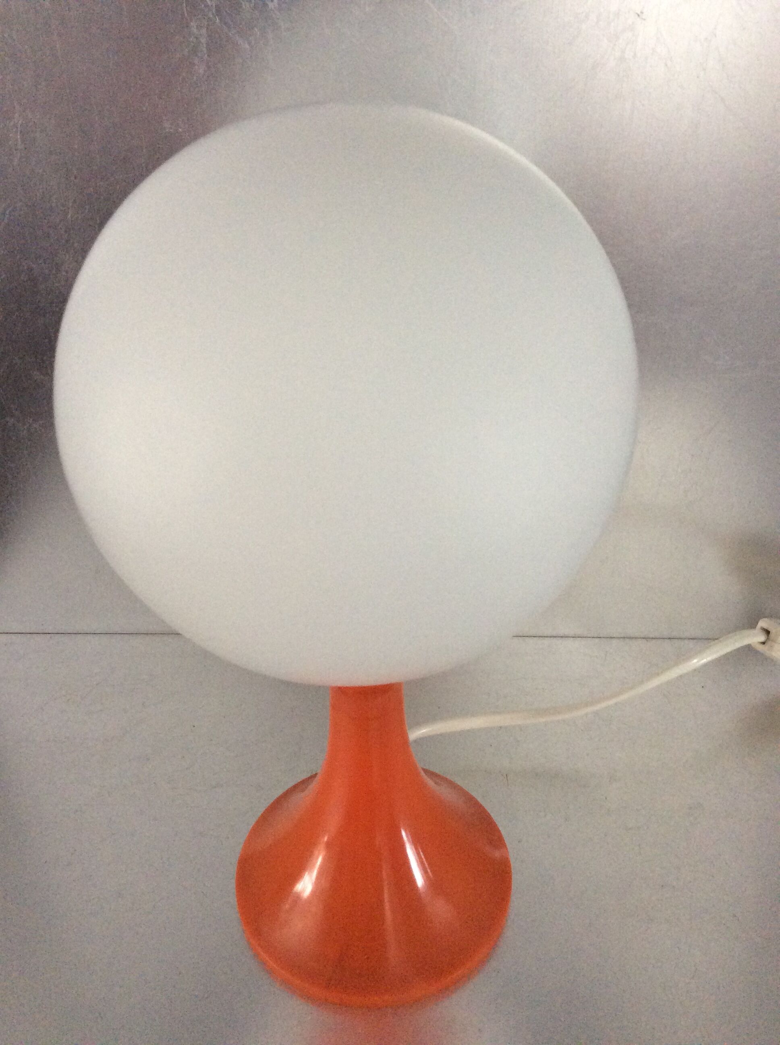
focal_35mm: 32
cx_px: 390
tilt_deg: -34.0
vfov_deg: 56.9
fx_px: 964
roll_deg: +1.8
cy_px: 522
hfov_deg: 44.1
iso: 200
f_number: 2.4
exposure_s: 1/25
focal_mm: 3.3
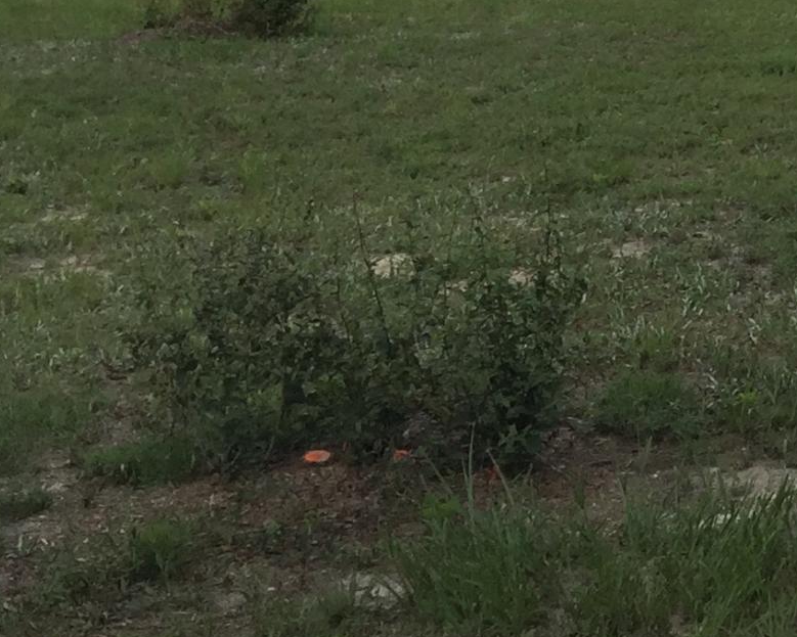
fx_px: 2571
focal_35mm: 109
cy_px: -408
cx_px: 1167
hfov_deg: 16.2
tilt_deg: +4.2
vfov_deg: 13.1
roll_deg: -1.2
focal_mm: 4.15
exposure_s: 1/549
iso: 32
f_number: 2.2
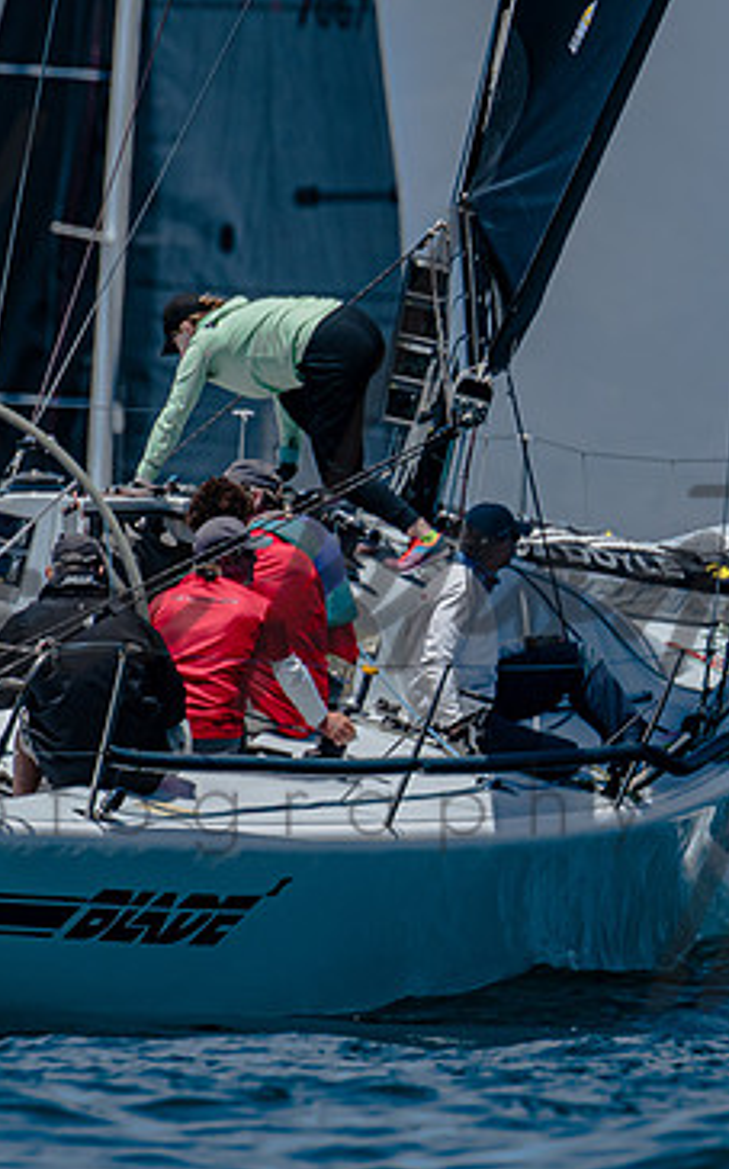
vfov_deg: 2.0
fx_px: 34290
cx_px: 678
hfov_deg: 1.2
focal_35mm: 1077
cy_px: 671
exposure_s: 1/1600
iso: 200
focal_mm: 370
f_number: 5.6
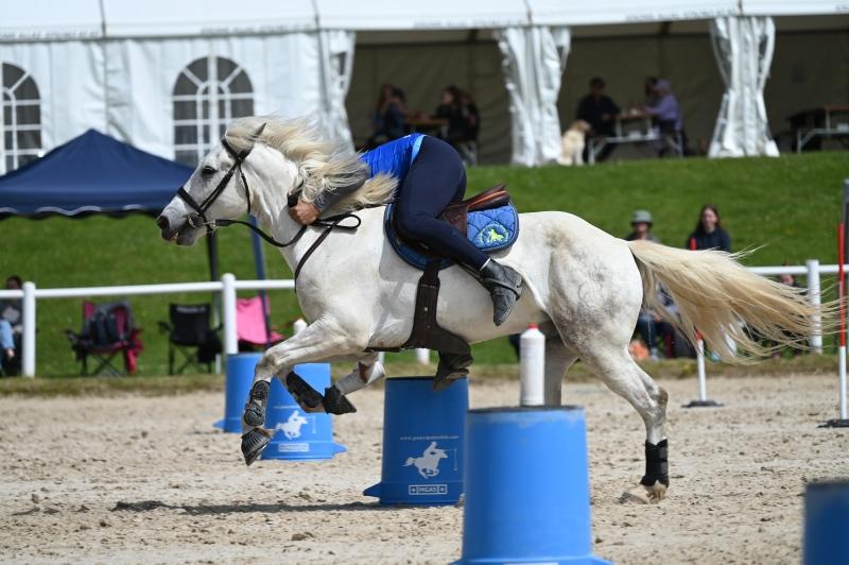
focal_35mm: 230
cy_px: 282
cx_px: 424
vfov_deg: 6.0
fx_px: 5420
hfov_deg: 9.0
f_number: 5.6
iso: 125
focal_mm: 230
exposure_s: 1/1250
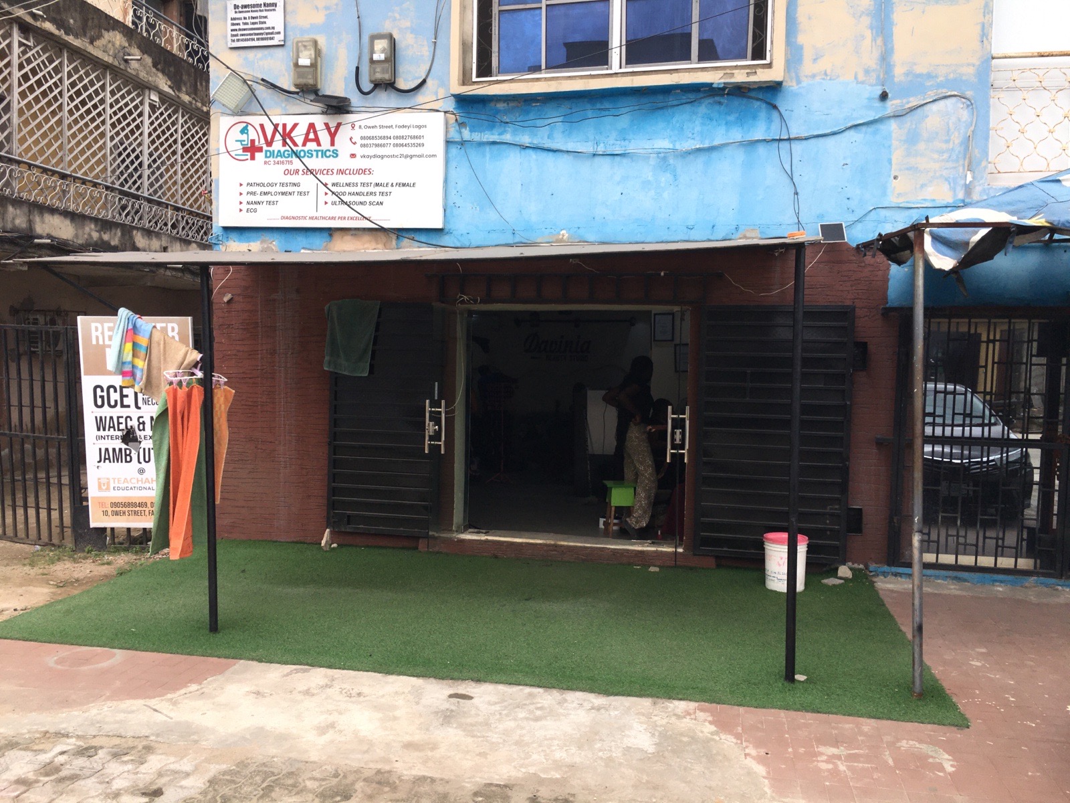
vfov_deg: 48.2
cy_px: 402
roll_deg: -0.5
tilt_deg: -3.7
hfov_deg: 61.7
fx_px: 896
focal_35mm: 29
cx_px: 535
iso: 25
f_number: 2.2
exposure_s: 1/1183
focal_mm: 4.15
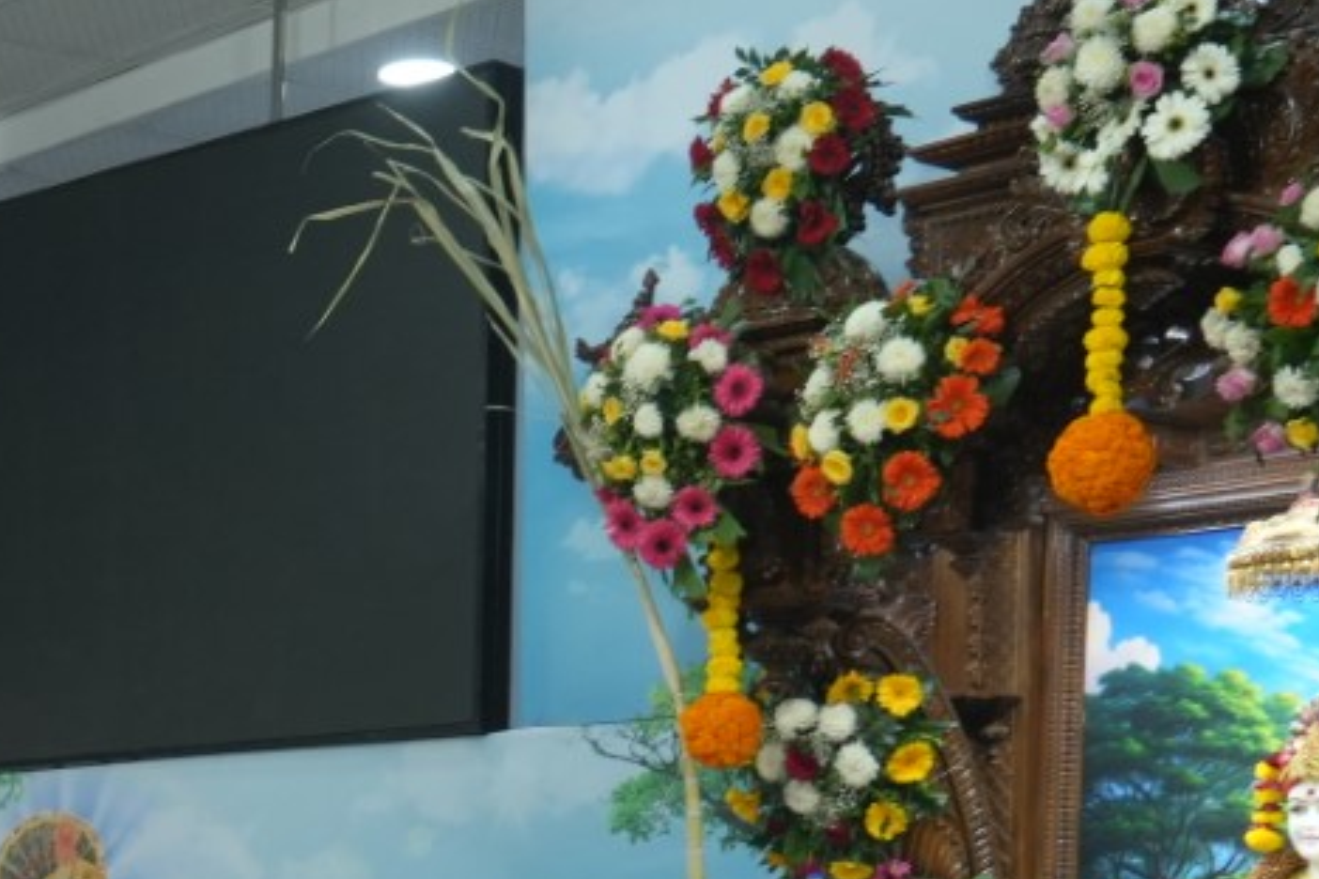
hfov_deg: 22.3
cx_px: -330
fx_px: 3041
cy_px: 1358
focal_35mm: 83
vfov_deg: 15.1
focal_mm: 24
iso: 1000
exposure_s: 1/125
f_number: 5
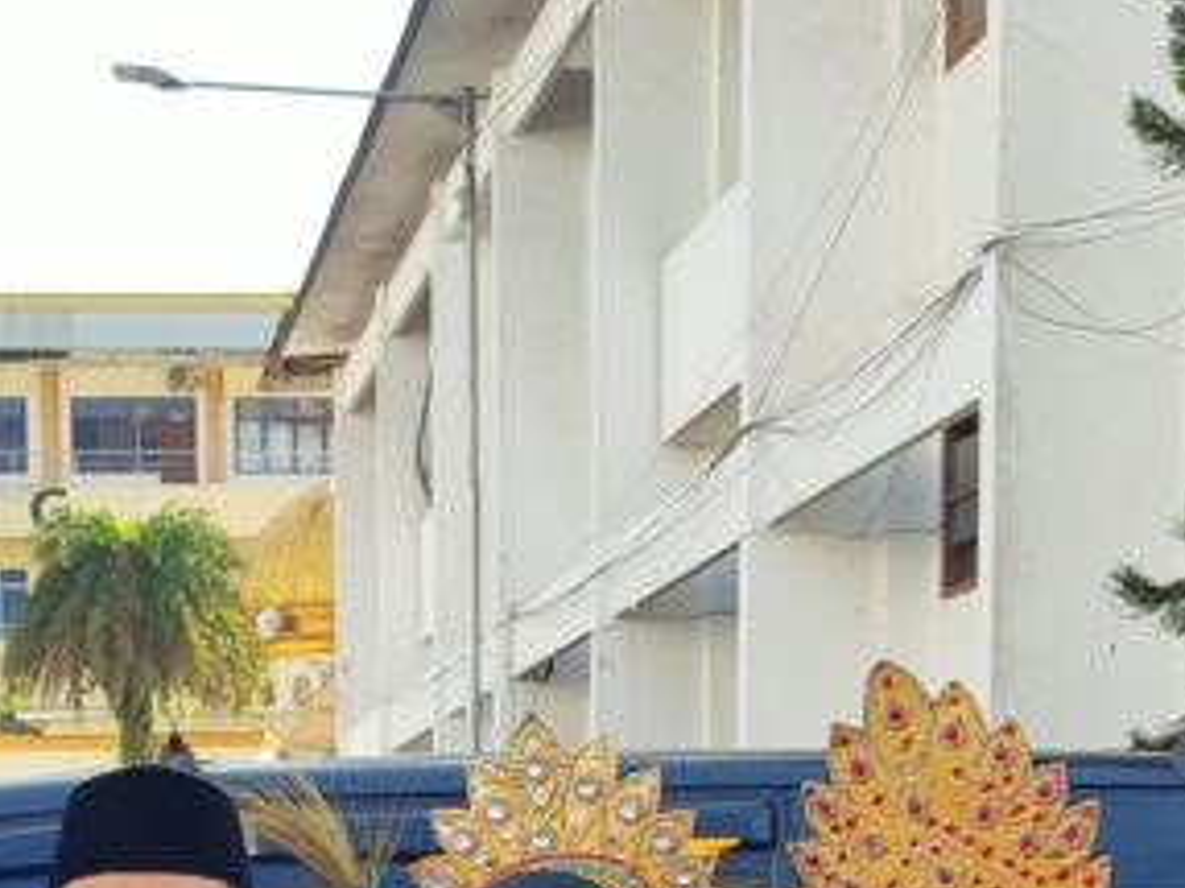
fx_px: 2806
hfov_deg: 23.5
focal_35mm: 82
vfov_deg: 16.5
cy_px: 1305
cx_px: 227
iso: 50
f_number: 1.88
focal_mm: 5.59
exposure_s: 1/221
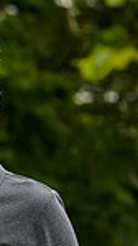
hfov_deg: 2.2
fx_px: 3565
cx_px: -240
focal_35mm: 549
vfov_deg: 3.9
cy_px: 265
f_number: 5.6
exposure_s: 1/400
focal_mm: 135
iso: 1000
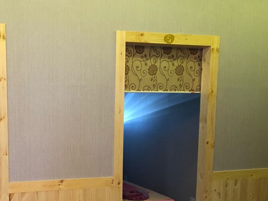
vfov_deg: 29.5
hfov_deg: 37.7
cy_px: 165
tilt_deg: -8.3
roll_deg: +0.1
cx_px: 41
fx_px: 372
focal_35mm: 48
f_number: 1.8
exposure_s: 1/13
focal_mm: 3.99
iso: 100
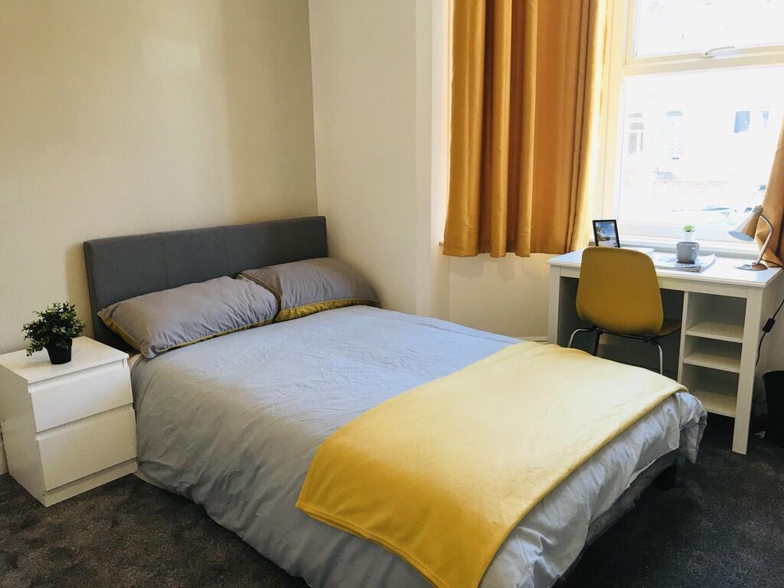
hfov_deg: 63.4
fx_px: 634
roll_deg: +0.9
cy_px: 294
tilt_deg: -12.3
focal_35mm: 28
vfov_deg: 49.7
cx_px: 392
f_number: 1.8
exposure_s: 1/33
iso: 25
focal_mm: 3.99
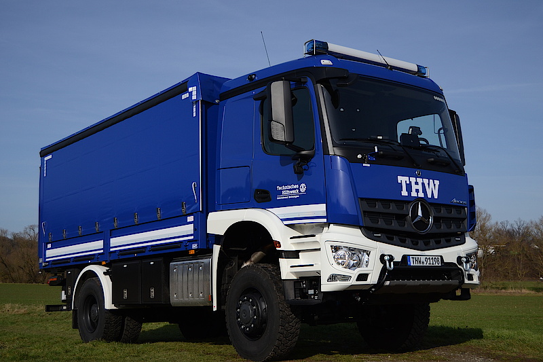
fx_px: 724
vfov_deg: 28.1
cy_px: 181
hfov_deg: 41.1
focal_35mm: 48
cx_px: 272
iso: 200
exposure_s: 1/3200
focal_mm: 32
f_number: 4.5
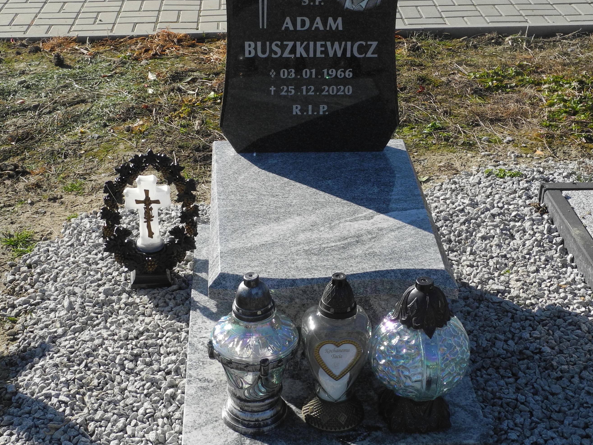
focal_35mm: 57
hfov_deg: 33.8
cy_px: 198
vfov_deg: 25.6
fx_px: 976
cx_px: 318
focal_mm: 8.8
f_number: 3.5
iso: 100
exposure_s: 1/1000
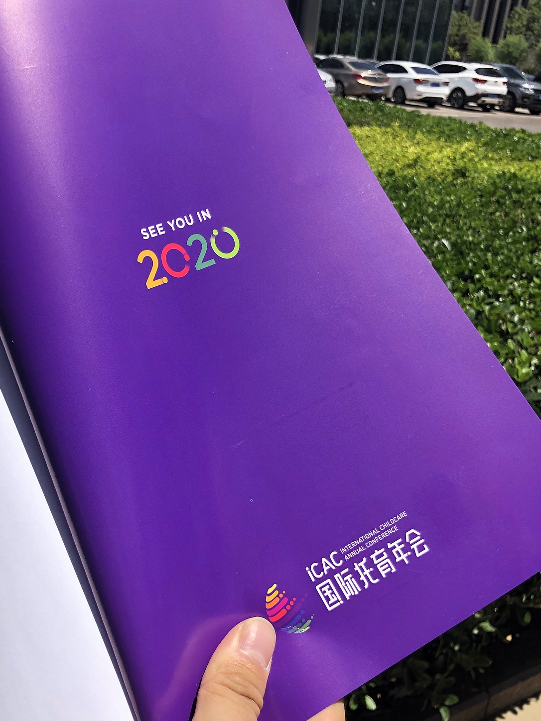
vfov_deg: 55.3
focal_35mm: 33
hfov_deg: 42.8
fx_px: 688
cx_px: 224
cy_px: 344
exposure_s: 1/1779
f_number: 1.8
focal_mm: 4
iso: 20
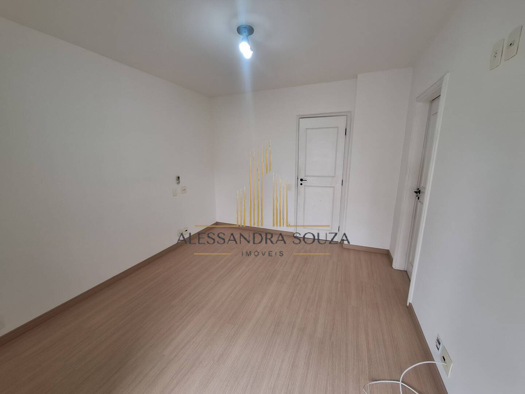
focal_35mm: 13
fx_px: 197
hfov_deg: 106.2
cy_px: 197
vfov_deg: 89.9
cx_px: 262
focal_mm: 1.74
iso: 64
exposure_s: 1/40
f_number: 2.2
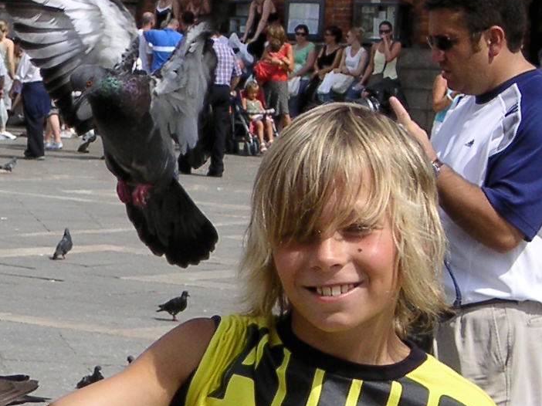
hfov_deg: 11.4
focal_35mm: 171
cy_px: 334
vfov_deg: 8.7
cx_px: -12
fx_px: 2677
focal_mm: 9.8
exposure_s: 1/750
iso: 64
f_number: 3.4
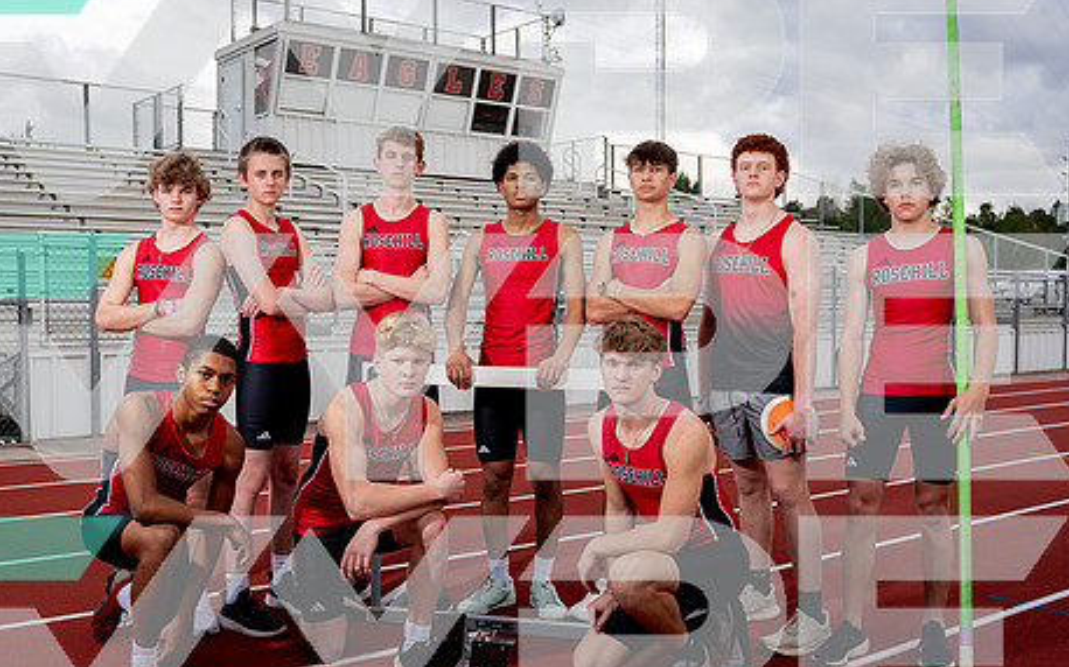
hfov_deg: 49.2
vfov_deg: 32.0
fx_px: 1165
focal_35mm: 40
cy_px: 358
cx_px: 481
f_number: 4
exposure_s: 1/250
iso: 100
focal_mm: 31
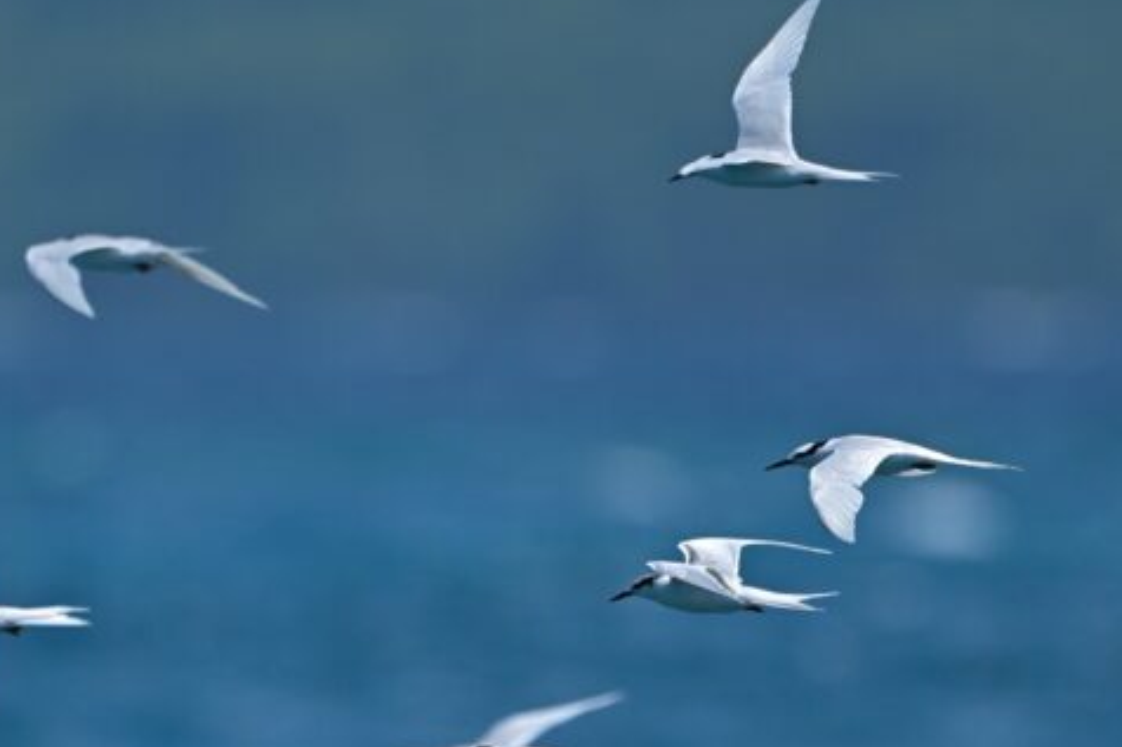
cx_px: 634
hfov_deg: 1.0
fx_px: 62838
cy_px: 754
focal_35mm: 2017
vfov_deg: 0.7
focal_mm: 800
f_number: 7.1
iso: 360
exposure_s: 1/2500
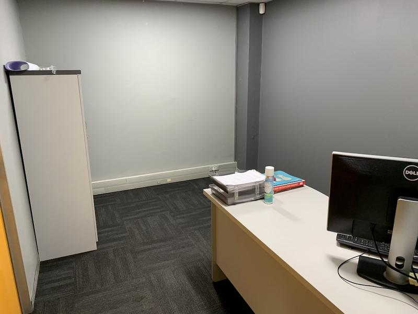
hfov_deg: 67.3
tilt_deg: -16.7
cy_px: 157
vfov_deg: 53.1
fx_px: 314
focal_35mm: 26
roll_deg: +1.5
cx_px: 209
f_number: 1.8
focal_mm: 4.25
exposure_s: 1/50
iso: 125
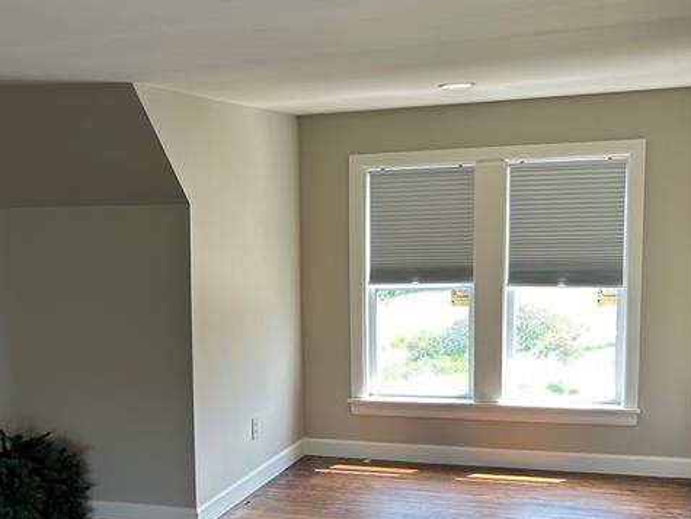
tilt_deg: -7.9
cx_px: 185
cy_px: 361
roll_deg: +0.9
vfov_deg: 25.9
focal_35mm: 56
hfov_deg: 33.7
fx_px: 1119
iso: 64
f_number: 1.5
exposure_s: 1/120
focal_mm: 5.7
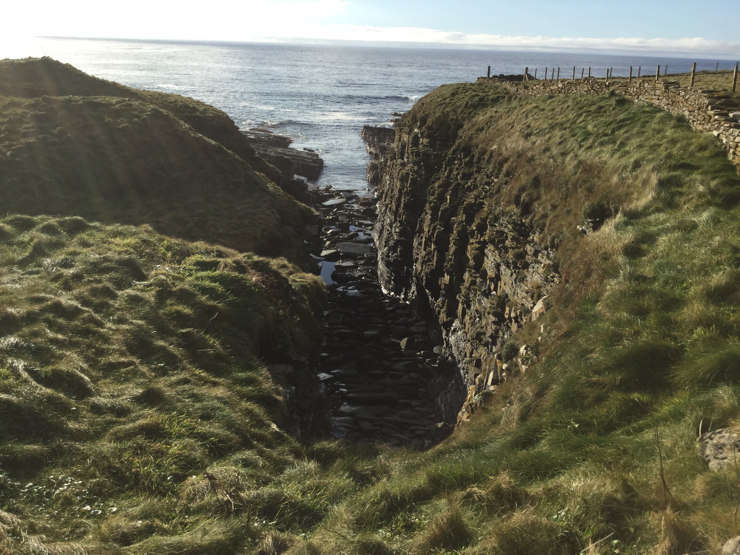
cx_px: 370
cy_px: 278
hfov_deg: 58.4
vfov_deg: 45.4
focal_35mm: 31
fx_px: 663
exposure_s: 1/1235
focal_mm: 3.3
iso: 25
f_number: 2.4
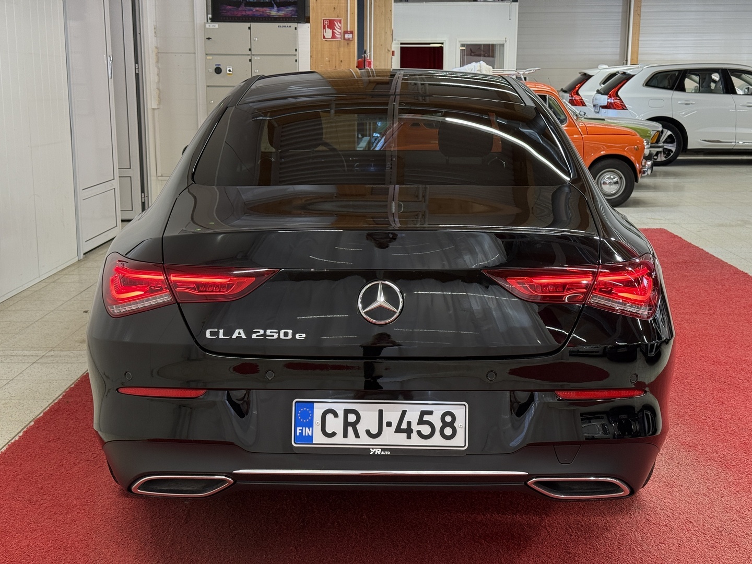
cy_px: 282
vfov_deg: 30.3
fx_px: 1043
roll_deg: -0.1
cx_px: 376
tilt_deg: -10.6
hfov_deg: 39.7
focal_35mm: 48
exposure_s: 1/60
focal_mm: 6.76
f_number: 1.78
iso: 80
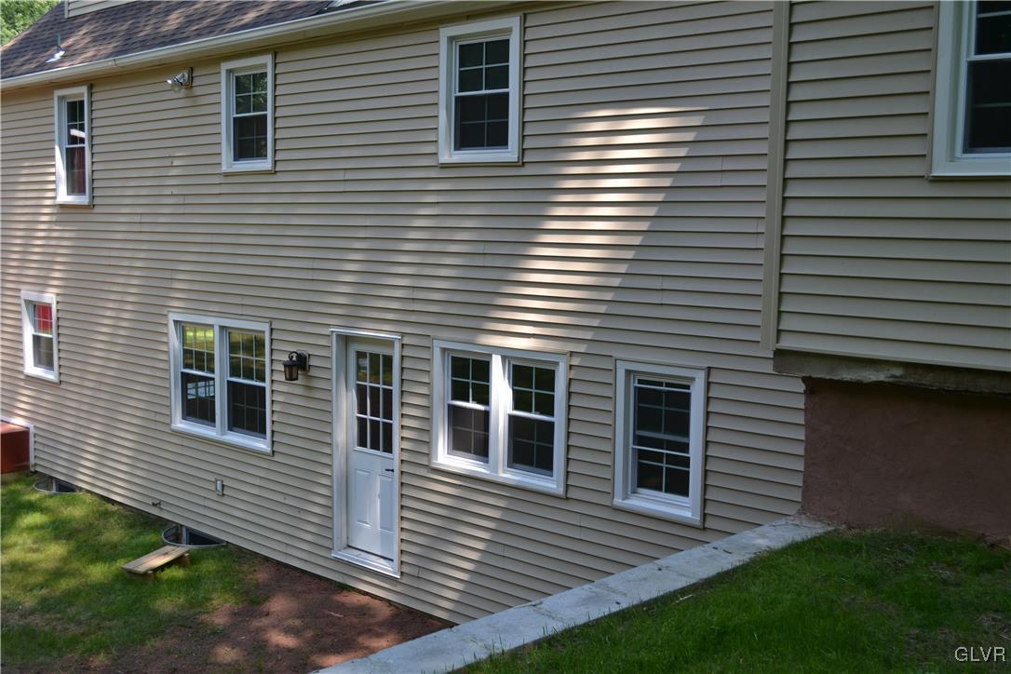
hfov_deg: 53.1
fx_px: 1011
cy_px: 337
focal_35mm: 36
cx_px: 506
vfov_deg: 36.9
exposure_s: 1/125
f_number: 5.6
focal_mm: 24
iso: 110
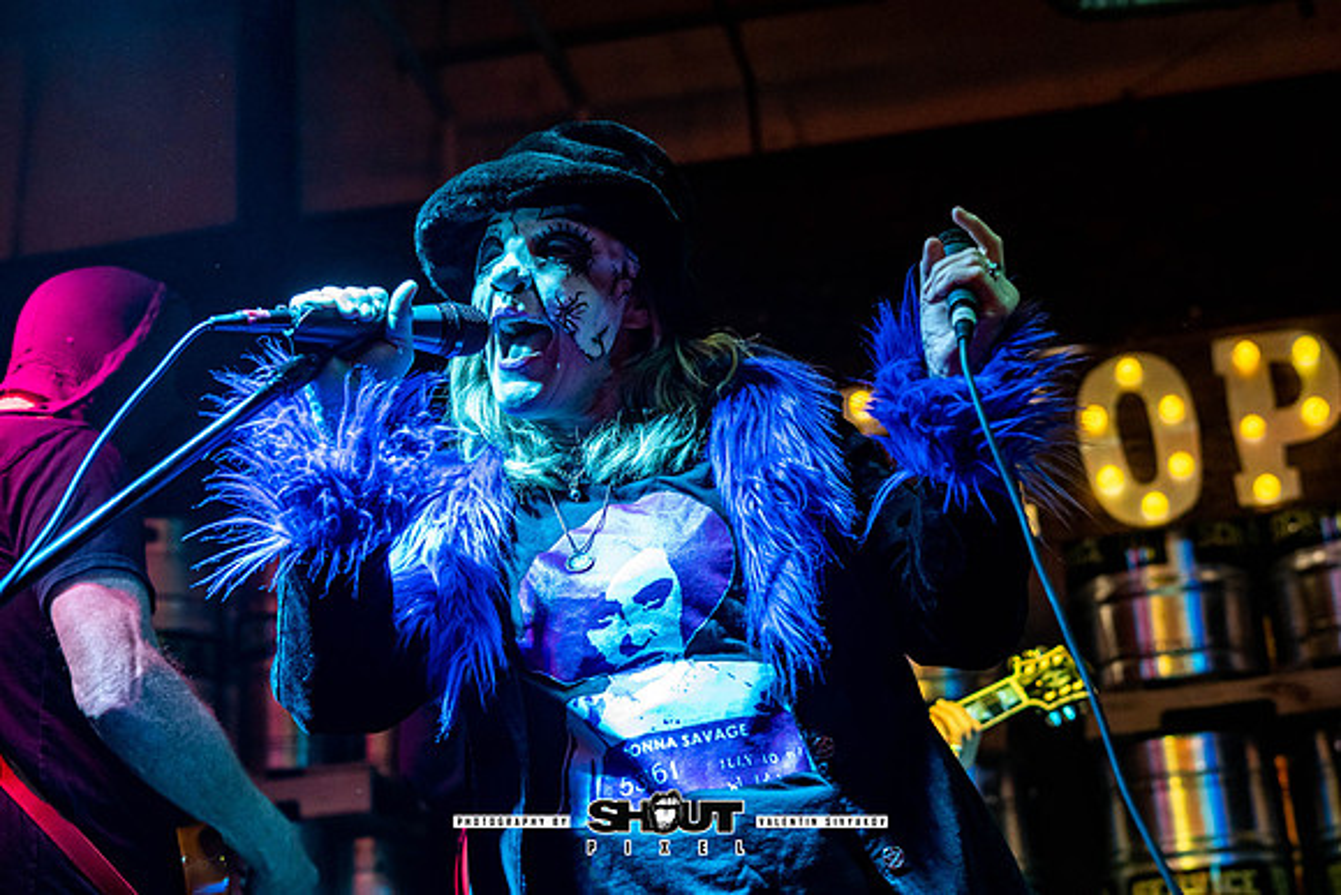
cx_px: 791
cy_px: 367
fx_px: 2198
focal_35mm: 59
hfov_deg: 33.8
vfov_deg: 23.0
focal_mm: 50
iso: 1250
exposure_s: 1/200
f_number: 2.8
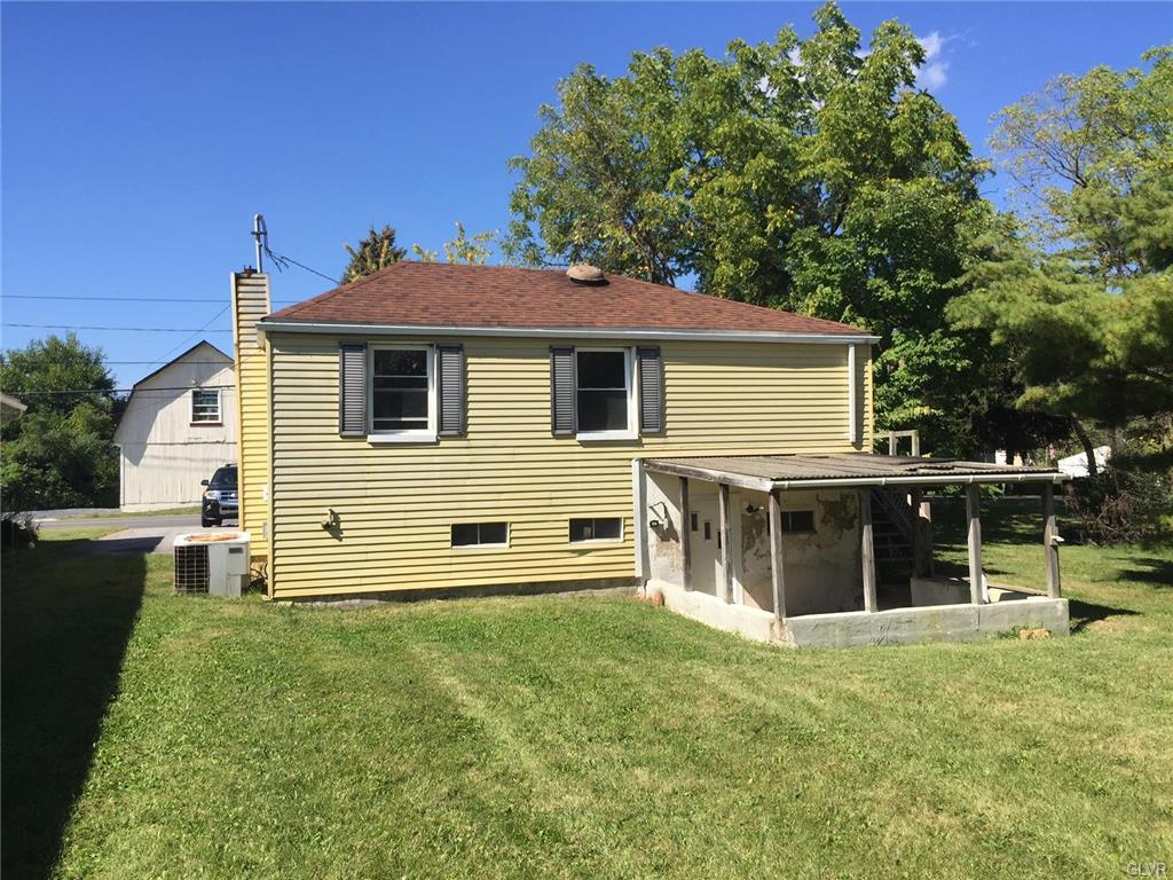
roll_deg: +0.1
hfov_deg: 61.7
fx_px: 983
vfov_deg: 48.2
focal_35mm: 29
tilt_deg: +2.5
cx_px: 586
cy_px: 440
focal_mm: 4.15
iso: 32
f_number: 2.2
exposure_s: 1/1799
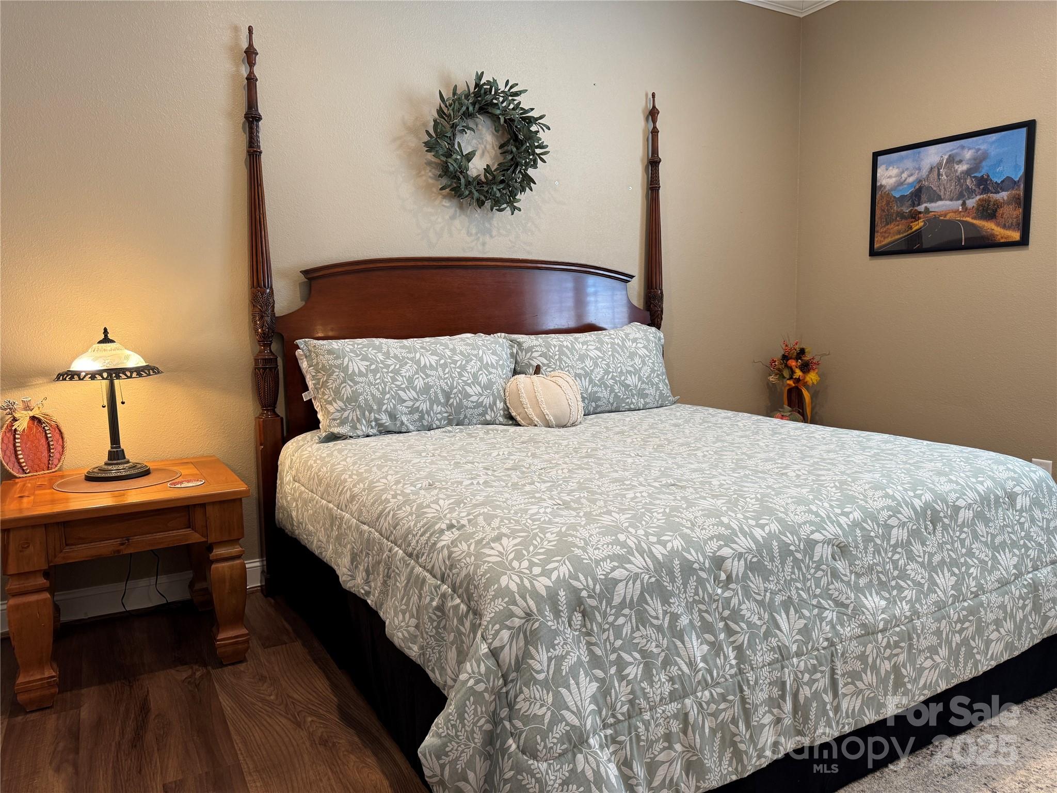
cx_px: 528
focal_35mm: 24
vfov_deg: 56.8
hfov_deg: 71.6
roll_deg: +1.4
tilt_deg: -6.4
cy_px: 396
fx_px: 733
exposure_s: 1/60
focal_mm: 6.76
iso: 160
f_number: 1.78
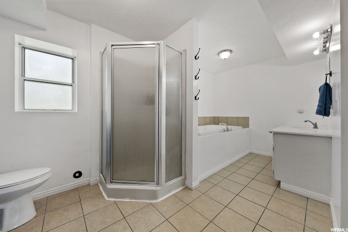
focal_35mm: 13
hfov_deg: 108.3
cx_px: 174
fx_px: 126
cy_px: 116
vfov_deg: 85.5
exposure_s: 1/6
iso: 100
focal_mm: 13
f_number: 8
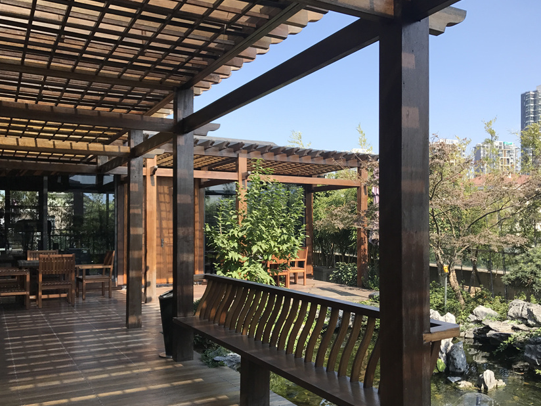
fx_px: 531
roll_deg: +0.1
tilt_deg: +1.1
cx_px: 318
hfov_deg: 53.7
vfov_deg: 41.7
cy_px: 230
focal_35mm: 34
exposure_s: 1/958
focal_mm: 3.99
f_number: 1.8
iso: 20
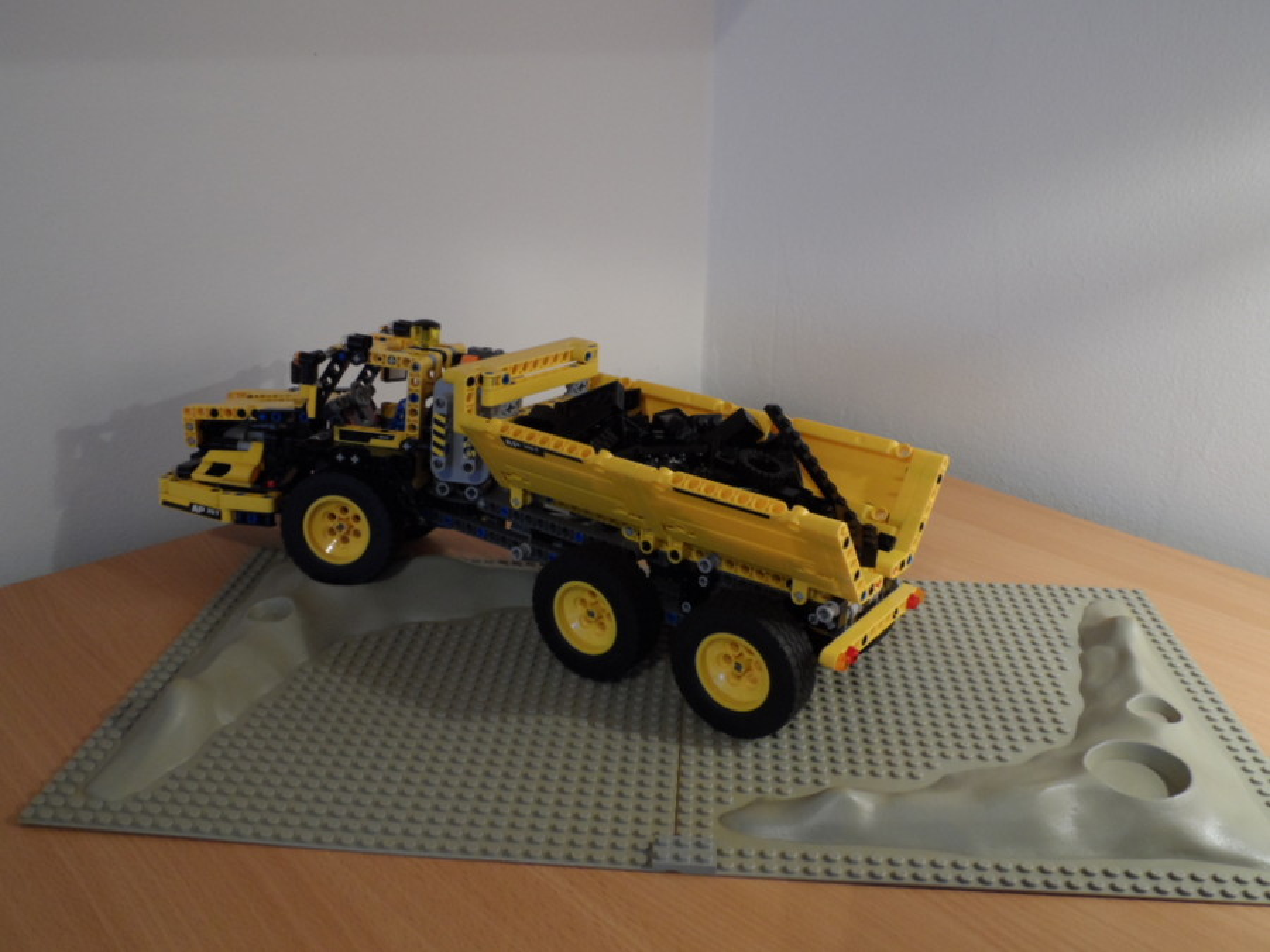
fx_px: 1174
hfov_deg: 56.8
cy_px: 476
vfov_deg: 44.2
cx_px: 635
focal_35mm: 32
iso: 200
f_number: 3.4
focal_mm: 5.3
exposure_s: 1/6
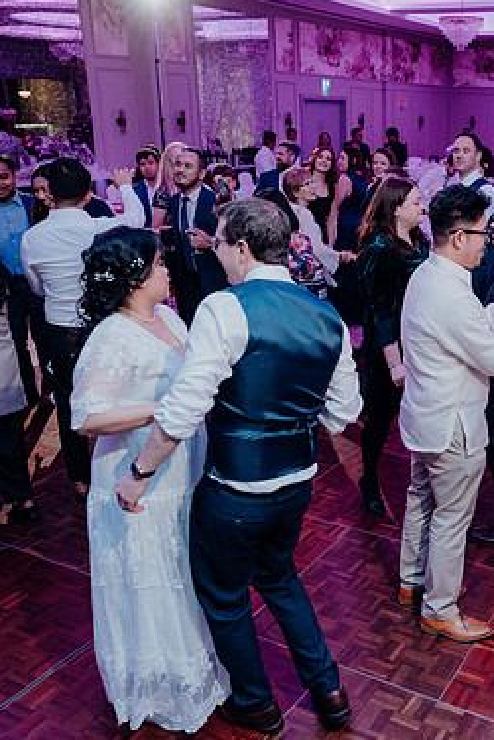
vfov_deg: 51.9
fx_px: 761
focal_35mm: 37
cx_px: 441
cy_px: 371
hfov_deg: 34.1
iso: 3200
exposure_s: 1/160
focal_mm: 24
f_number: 3.5
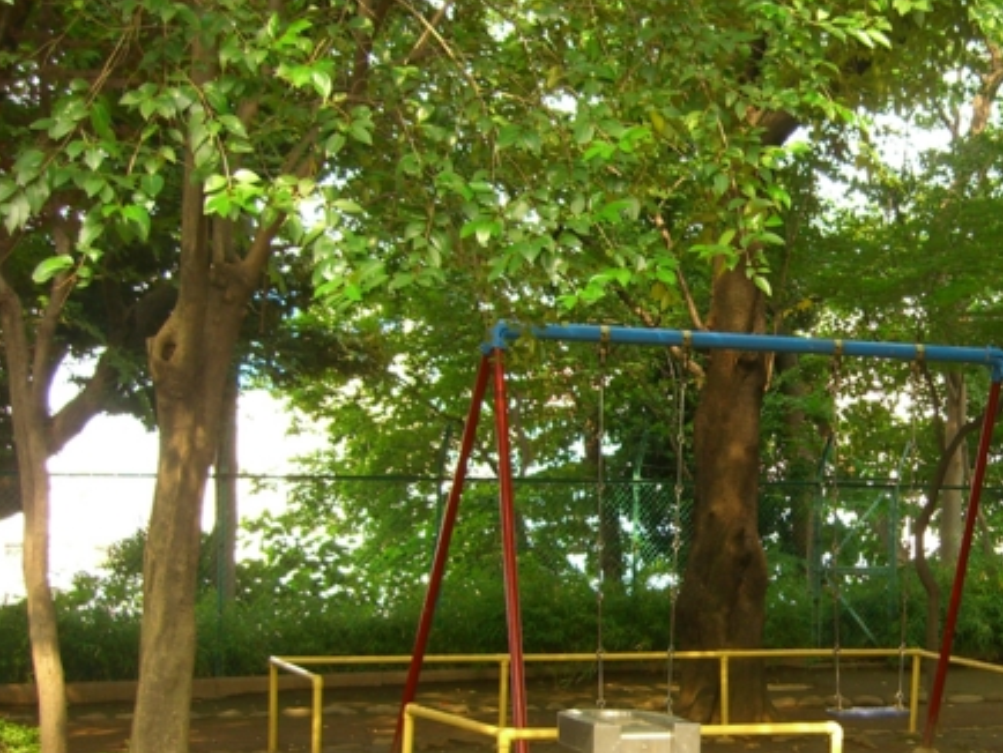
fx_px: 2029
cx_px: 850
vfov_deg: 21.0
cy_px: 499
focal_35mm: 70
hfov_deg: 27.0
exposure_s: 1/100
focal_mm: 7.9
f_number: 2.8
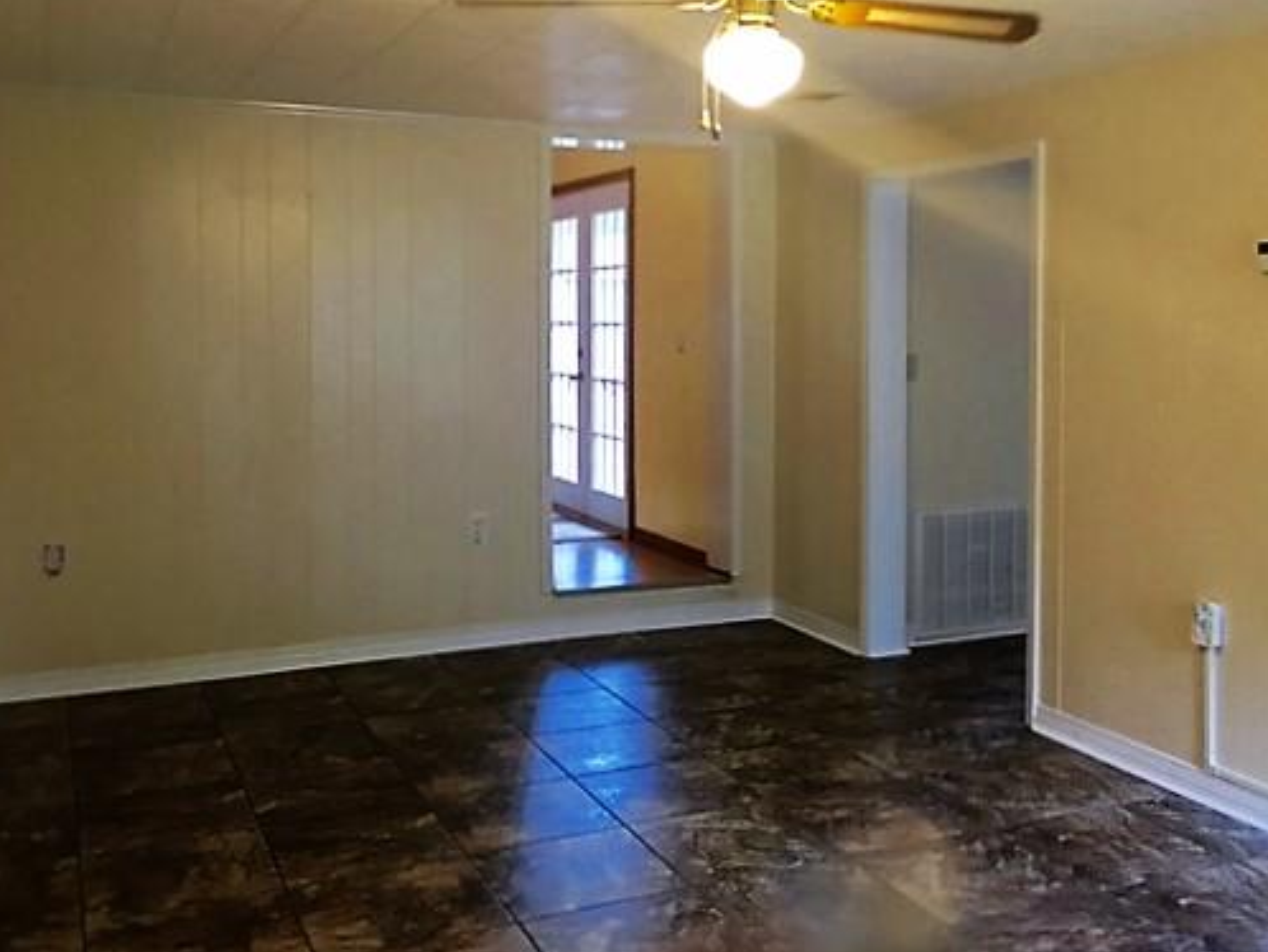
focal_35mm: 37
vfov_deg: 38.5
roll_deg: +0.1
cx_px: 737
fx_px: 1356
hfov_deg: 49.9
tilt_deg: -2.2
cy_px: 358
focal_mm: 4.15
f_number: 2.2
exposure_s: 1/15
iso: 80
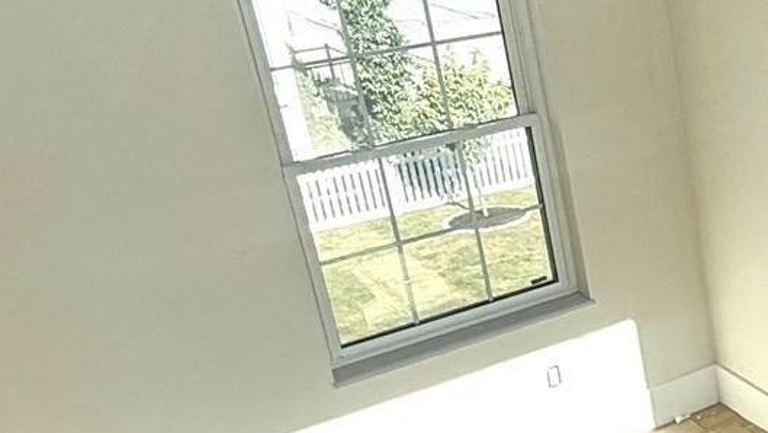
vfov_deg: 20.4
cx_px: 1058
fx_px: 1202
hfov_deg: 27.8
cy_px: 218
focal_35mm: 59
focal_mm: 2.22
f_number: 2.2
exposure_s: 1/970
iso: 64
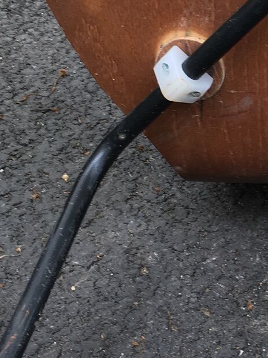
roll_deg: +2.5
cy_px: 66
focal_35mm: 96
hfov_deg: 14.8
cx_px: 329
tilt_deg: -28.9
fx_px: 991
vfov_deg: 20.2
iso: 32
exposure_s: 1/50
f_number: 2.2
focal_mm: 4.15
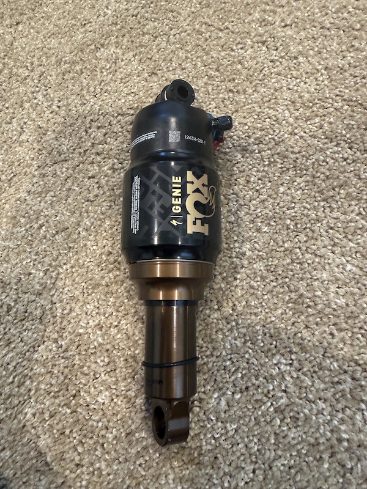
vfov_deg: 71.6
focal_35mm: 24
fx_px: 339
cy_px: 244
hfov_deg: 56.8
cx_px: 184
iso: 500
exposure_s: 1/60
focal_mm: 2.22
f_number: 2.2
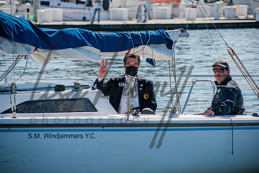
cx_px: 130
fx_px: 1511
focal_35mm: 210
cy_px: 86
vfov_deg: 6.5
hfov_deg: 9.8
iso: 100
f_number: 5.6
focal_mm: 140
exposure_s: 1/500
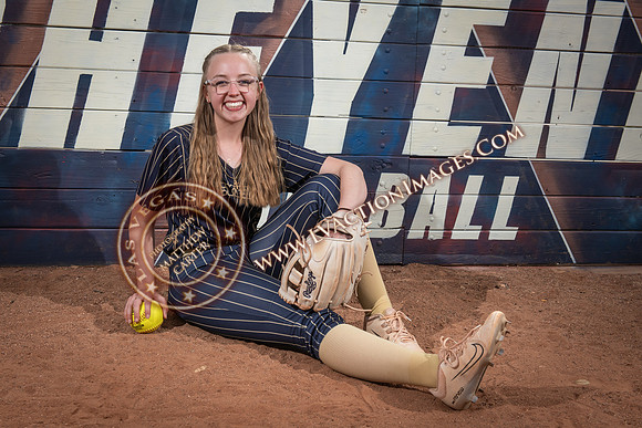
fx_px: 945
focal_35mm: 53
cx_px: 314
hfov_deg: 37.5
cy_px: 202
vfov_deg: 25.5
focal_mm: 50
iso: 100
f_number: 7.1
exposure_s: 1/320
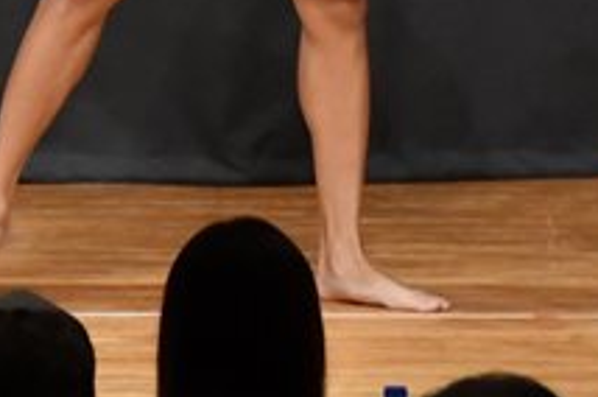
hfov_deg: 2.2
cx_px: -113
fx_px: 15325
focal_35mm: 924
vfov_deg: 1.5
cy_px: -171
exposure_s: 1/400
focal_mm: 170
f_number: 5.6
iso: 6400
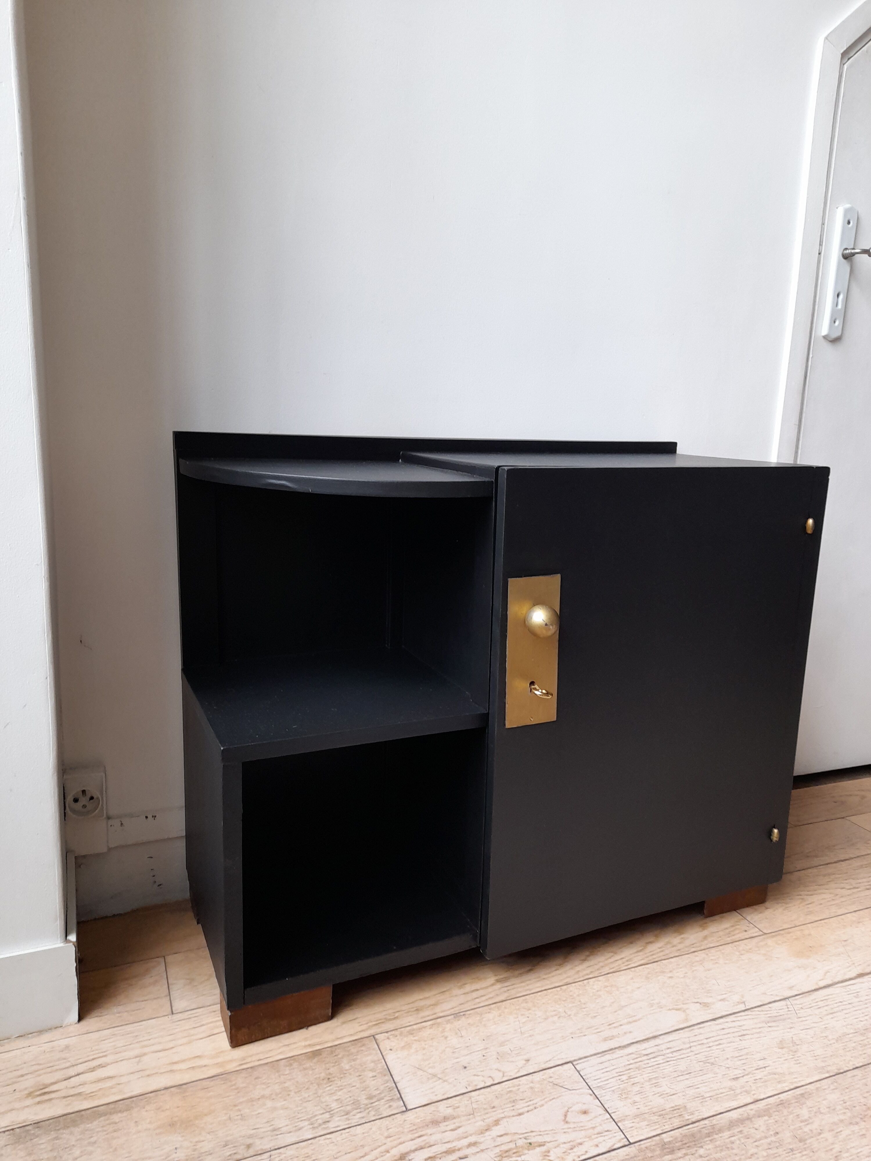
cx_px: 436
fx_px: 839
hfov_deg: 54.9
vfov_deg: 69.4
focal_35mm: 25
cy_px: 580
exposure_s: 1/50
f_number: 2
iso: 125
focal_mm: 4.6
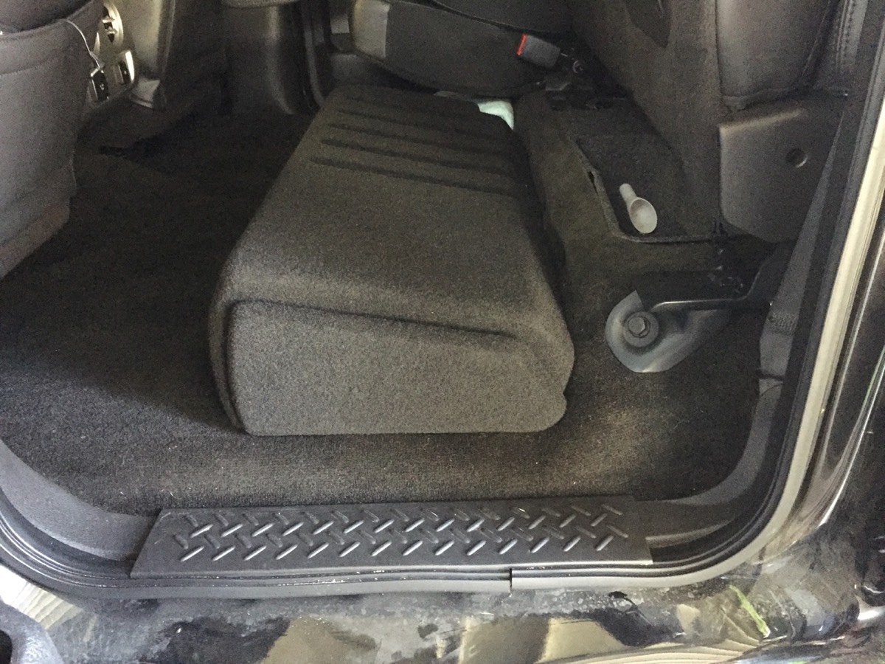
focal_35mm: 29
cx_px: 442
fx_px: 741
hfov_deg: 61.7
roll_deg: +0.4
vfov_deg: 48.2
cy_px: 332
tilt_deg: -30.5
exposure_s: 1/15
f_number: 2.2
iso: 400
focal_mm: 4.15
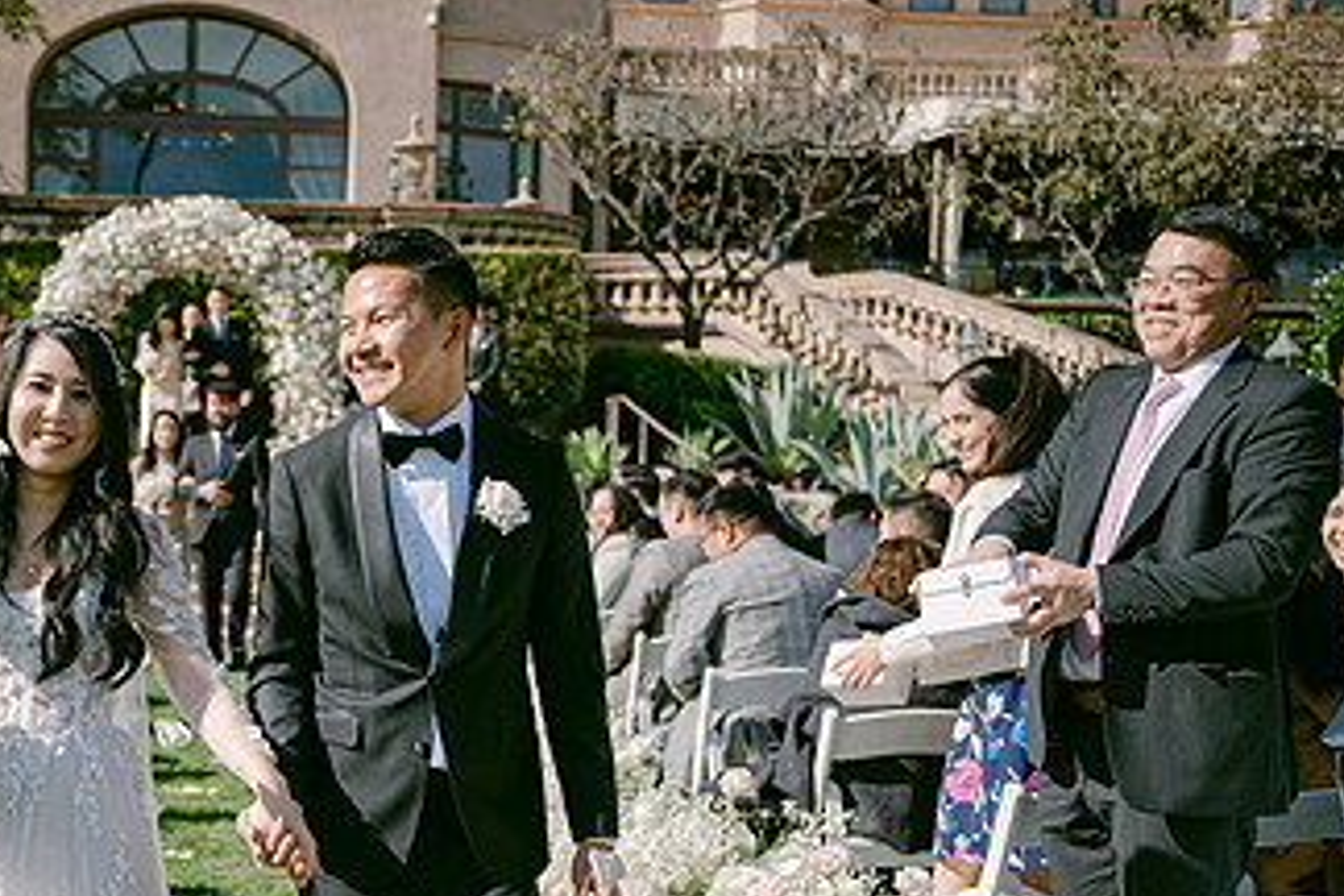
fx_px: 1904
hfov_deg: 37.7
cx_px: 307
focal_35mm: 51
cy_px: 597
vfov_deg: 26.3
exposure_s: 1/2500
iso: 100
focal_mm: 28
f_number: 2.8
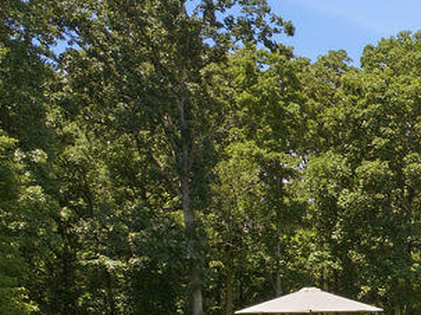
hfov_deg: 20.0
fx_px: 985
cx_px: 670
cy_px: 324
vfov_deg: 17.7
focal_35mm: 81
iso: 100
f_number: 2.8
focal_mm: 12.3
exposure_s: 1/1000
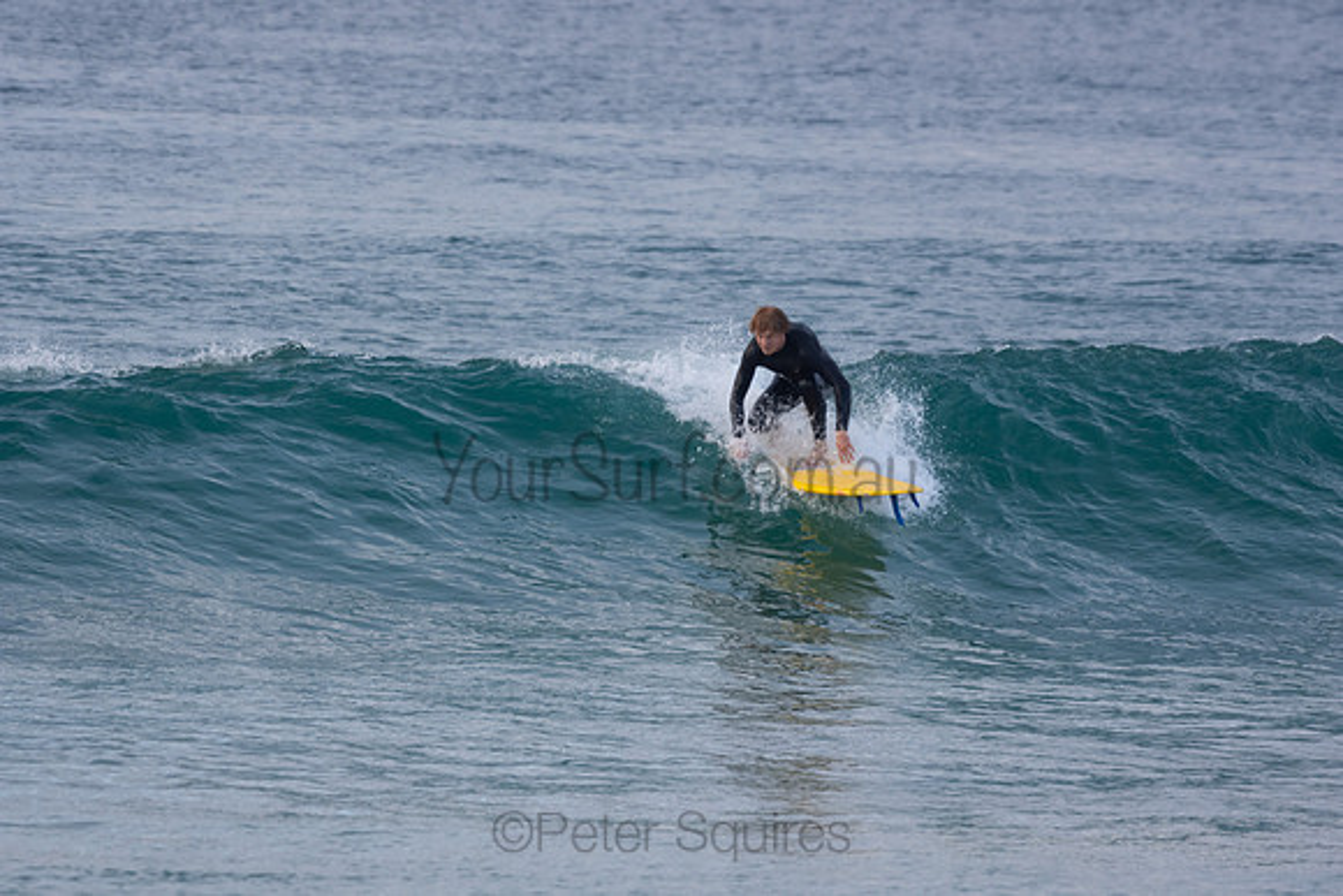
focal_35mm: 525
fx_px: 19589
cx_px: 672
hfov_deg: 3.9
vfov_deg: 2.6
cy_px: 448
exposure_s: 1/1000
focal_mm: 350
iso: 720
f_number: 5.6
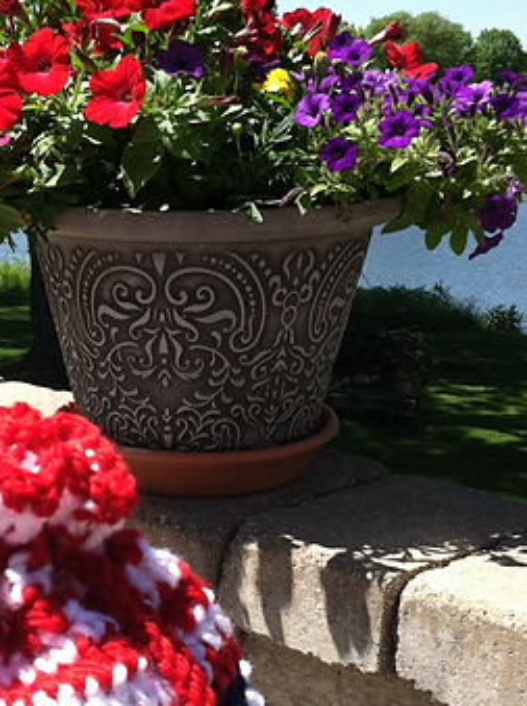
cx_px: 67
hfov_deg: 21.7
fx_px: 1344
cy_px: 525
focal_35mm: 66
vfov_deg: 29.0
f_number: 2.8
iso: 80
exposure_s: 1/667
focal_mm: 3.85
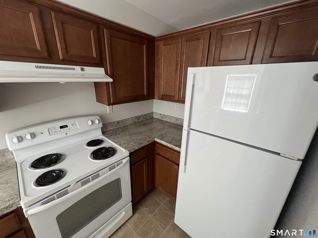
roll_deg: -1.0
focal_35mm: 13
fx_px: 119
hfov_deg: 106.2
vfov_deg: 89.9
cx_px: 159
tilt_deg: -16.7
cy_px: 119
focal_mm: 1.57
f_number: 1.8
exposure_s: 1/60
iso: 500
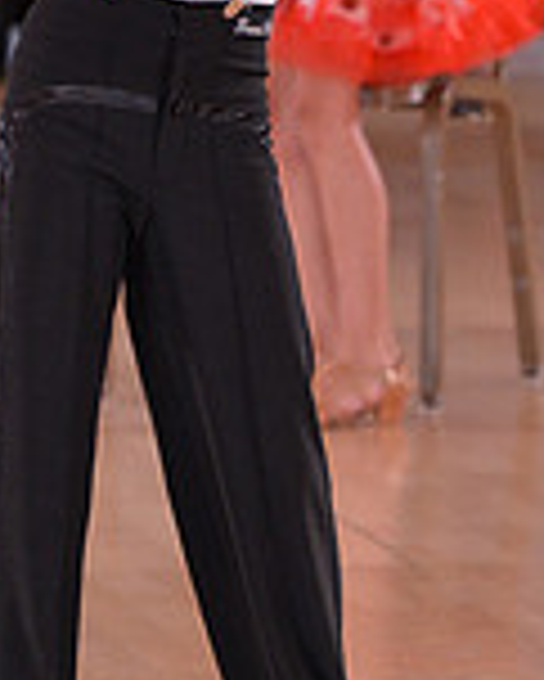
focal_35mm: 682
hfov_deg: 2.3
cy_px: -203
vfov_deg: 2.8
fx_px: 13712
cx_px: 52
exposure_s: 1/250
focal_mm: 190
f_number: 5.6
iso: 2000
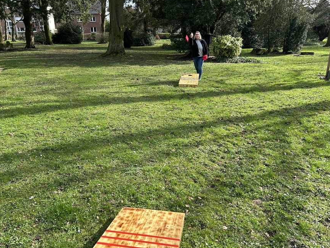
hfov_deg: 58.3
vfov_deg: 45.4
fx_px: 295
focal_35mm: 31
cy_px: 136
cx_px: 152
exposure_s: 1/1147
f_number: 1.5
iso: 50
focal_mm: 5.7
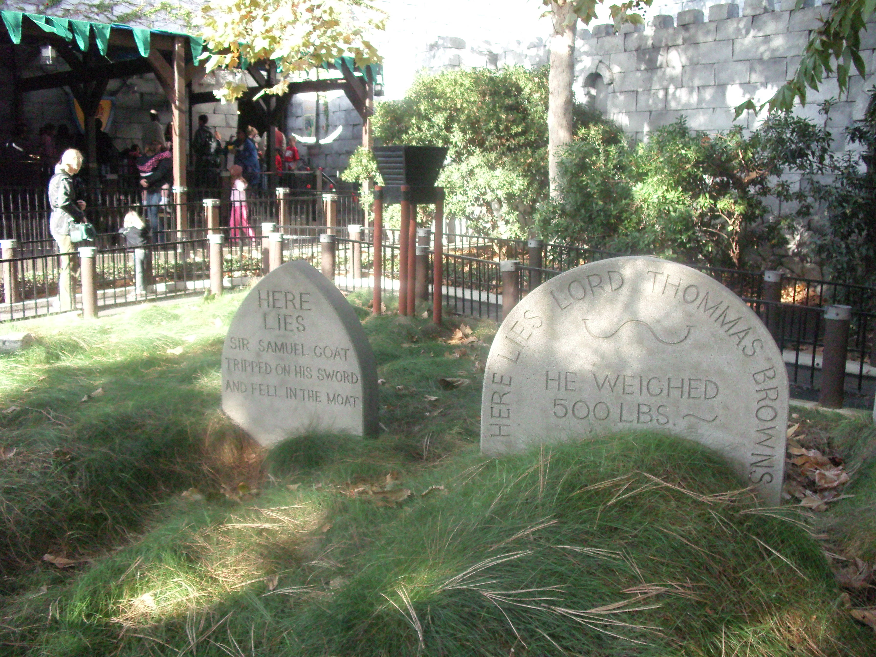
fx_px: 962
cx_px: 438
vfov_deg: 37.7
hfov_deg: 49.0
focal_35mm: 38
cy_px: 328
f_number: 7.8
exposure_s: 1/60
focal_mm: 6.3
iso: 470
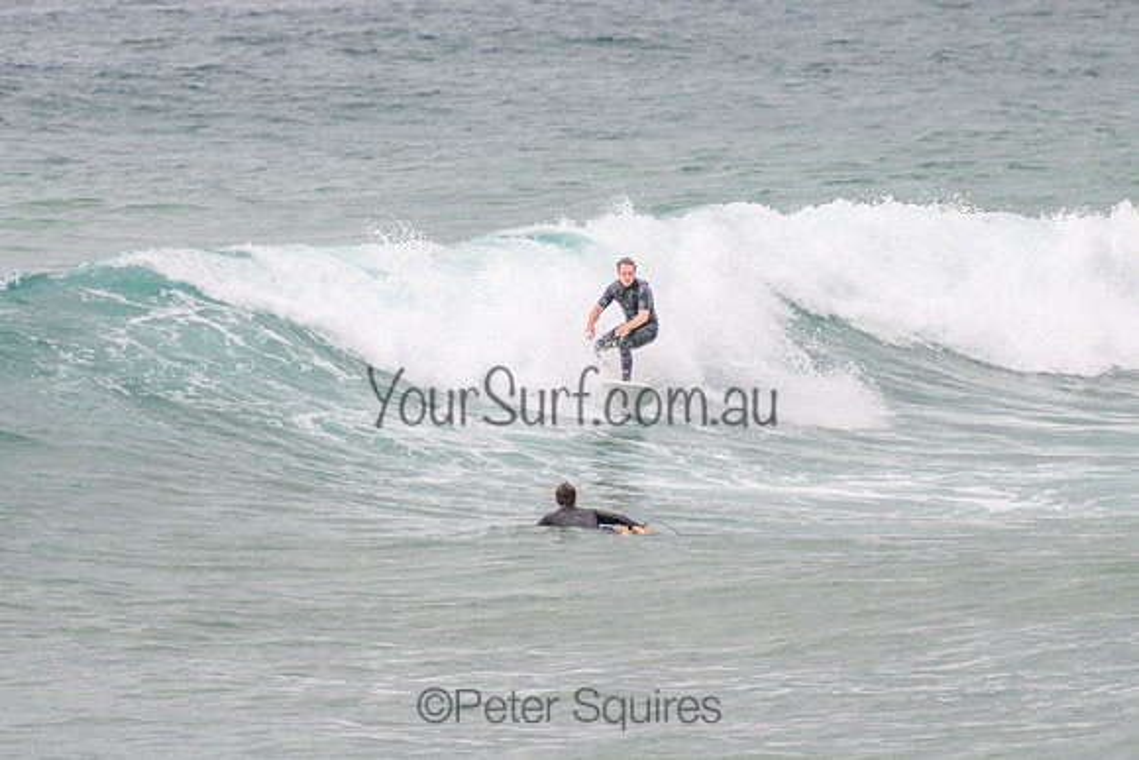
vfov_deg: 2.5
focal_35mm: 550
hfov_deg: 3.7
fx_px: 17415
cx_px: 630
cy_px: 279
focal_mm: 400
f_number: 5.6
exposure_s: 1/2000
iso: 200
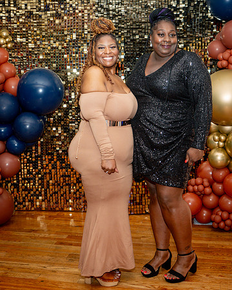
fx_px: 404
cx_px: 124
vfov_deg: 39.4
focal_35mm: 47
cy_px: 136
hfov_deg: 32.0
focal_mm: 28
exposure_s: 1/125
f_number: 3.5
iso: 500
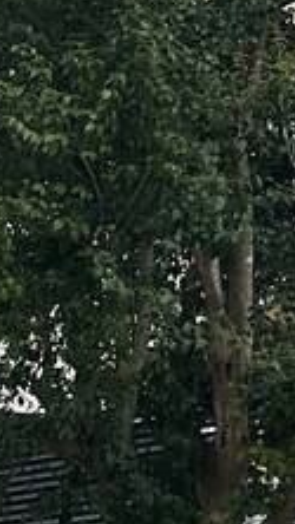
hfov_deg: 8.0
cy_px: -42
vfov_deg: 16.4
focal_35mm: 127
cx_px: 920
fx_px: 1765
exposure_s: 1/5848
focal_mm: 6.86
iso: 80
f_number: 1.78
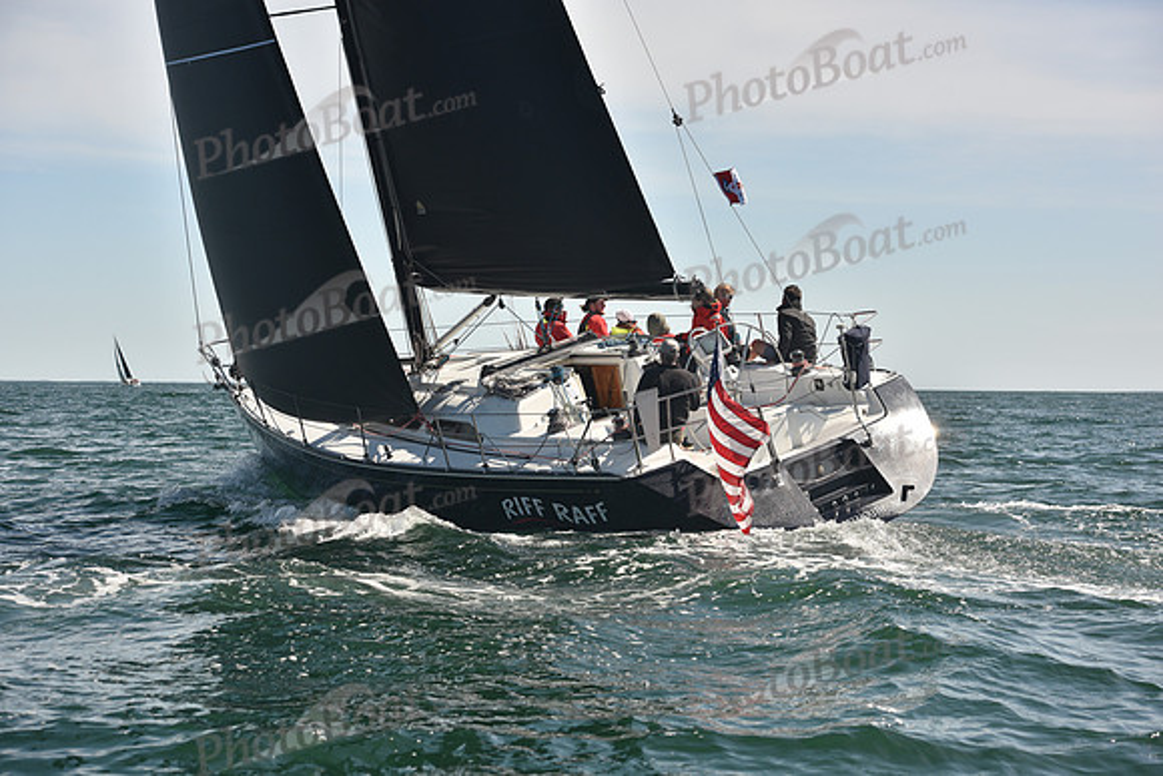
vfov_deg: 19.5
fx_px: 2262
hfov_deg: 28.8
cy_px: 388
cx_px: 582
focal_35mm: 70
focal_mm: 70
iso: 250
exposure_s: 1/640
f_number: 5.6
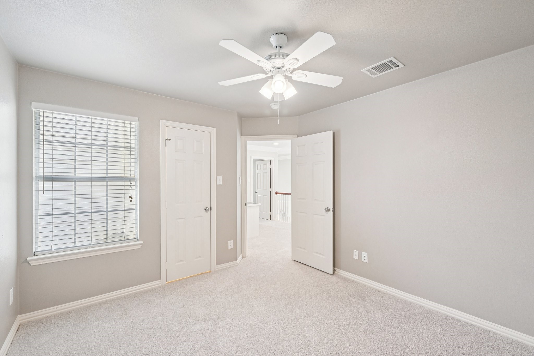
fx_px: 230
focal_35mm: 16
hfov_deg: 98.5
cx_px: 267
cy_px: 178
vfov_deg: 75.5
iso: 400
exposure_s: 1/40
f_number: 8
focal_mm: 15.5
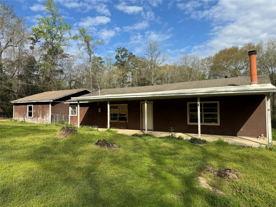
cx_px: 138
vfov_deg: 56.8
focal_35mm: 24
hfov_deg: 71.6
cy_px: 104
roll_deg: +1.2
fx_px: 191
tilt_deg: +1.0
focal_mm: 6.86
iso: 80
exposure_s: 1/4950
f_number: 1.78
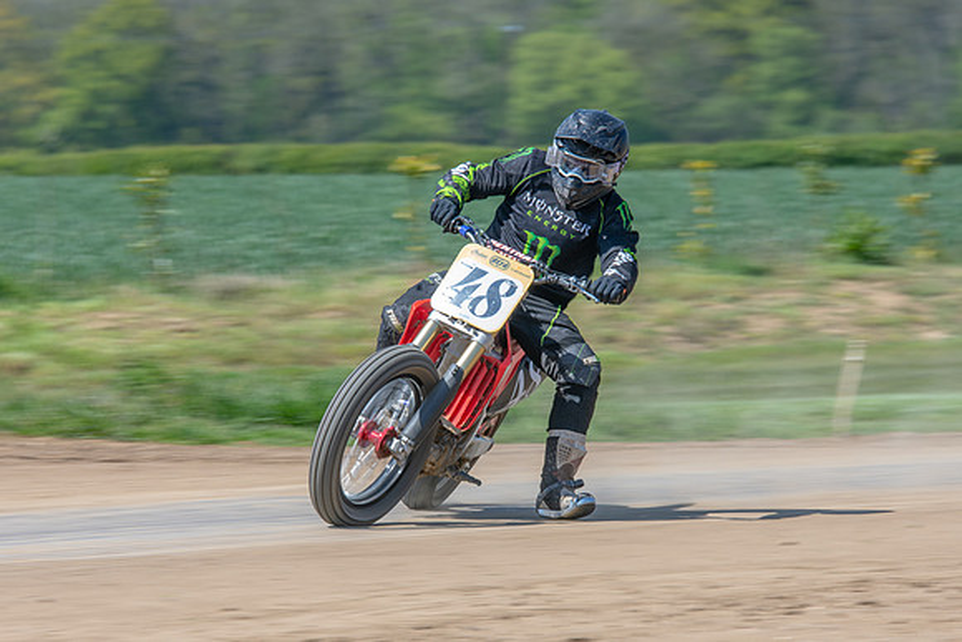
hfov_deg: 5.4
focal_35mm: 385
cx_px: 481
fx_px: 10284
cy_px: 412
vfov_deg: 3.6
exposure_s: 1/160
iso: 200
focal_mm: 200
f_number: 8
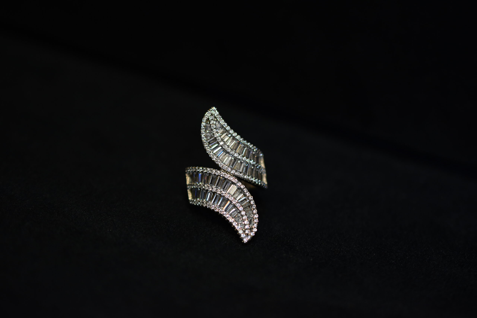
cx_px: 238
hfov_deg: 33.4
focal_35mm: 60
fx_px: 795
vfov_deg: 22.6
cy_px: 159
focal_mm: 40
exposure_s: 1/250
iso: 800
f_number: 3.2
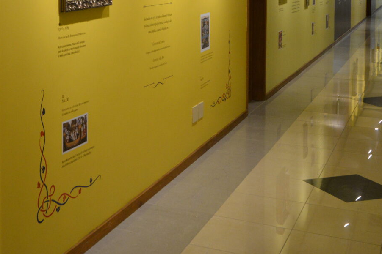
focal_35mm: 66
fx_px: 700
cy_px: 0
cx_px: 86
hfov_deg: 29.9
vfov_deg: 20.0
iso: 3200
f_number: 7.1
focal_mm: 31
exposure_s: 1/60
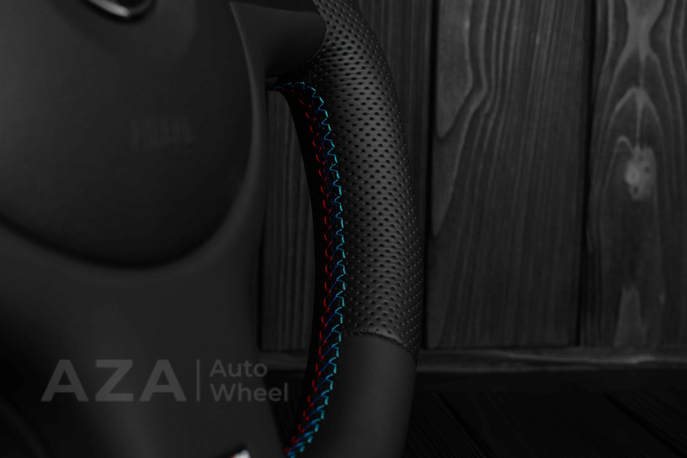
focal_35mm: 52
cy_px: 229
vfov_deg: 25.8
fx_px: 1002
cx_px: 344
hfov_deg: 37.8
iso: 500
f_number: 6.3
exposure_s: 1/125
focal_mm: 35
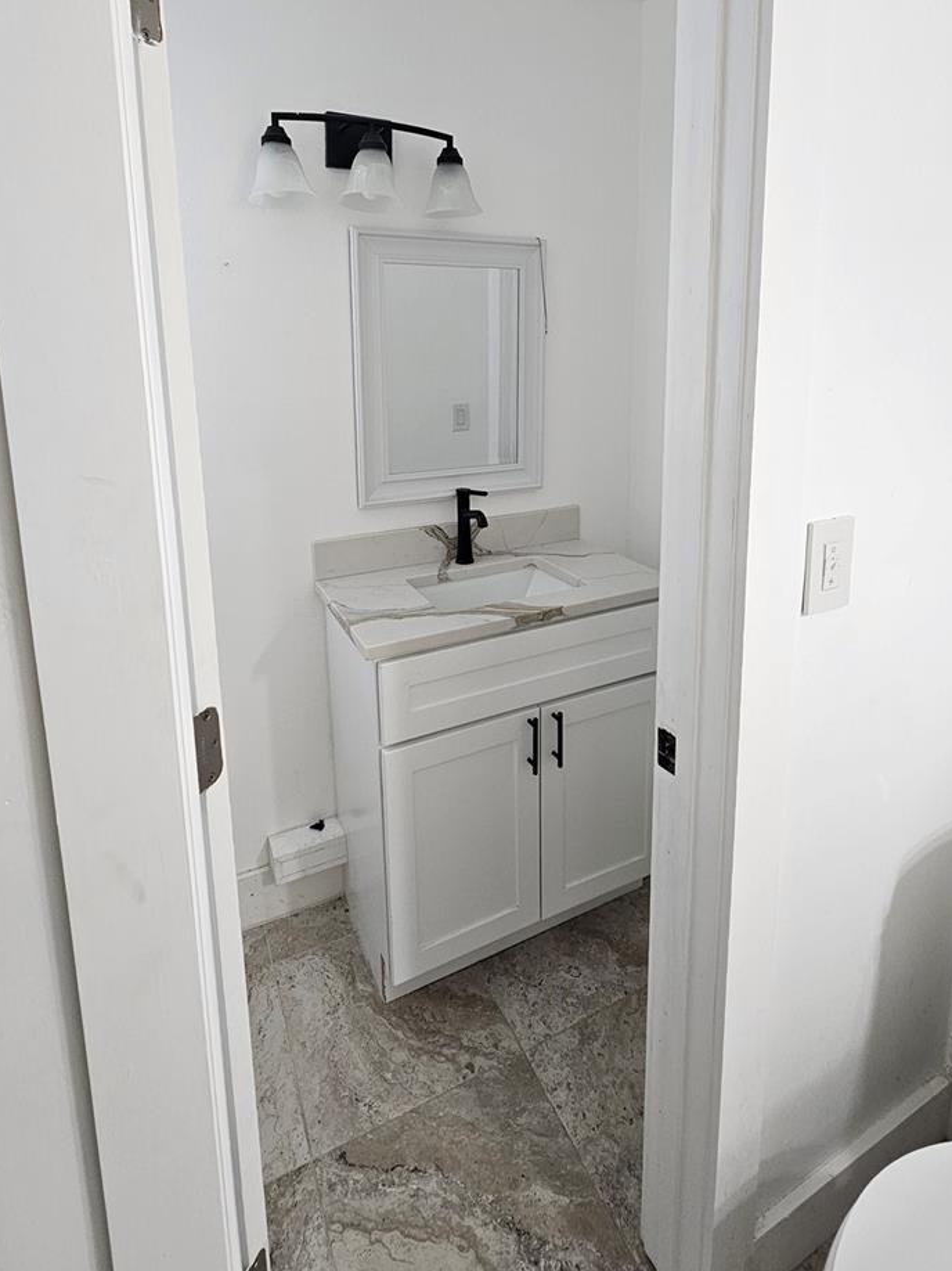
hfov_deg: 74.7
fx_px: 624
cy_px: 464
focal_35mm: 17
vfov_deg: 88.9
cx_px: 484
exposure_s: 1/60
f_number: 2.2
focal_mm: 2.2
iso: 125
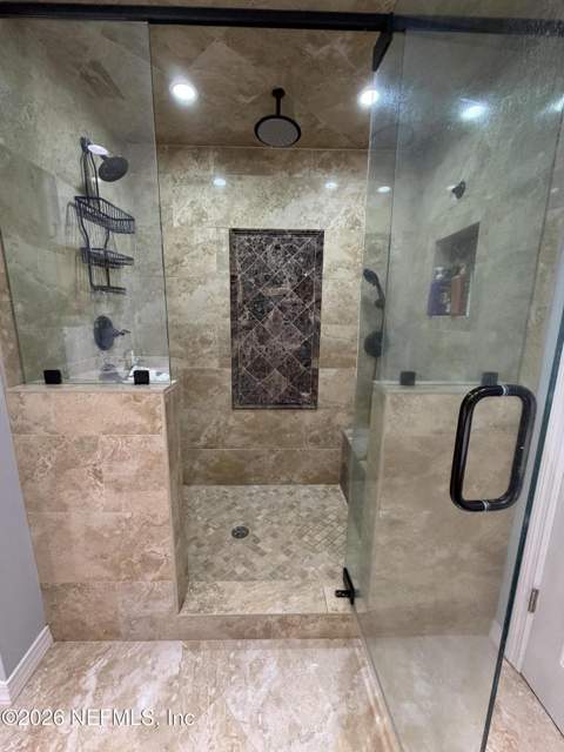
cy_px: 376
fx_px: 304
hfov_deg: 85.7
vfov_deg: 102.1
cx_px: 282
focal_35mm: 14
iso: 500
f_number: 2.2
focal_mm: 2.22
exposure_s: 1/60
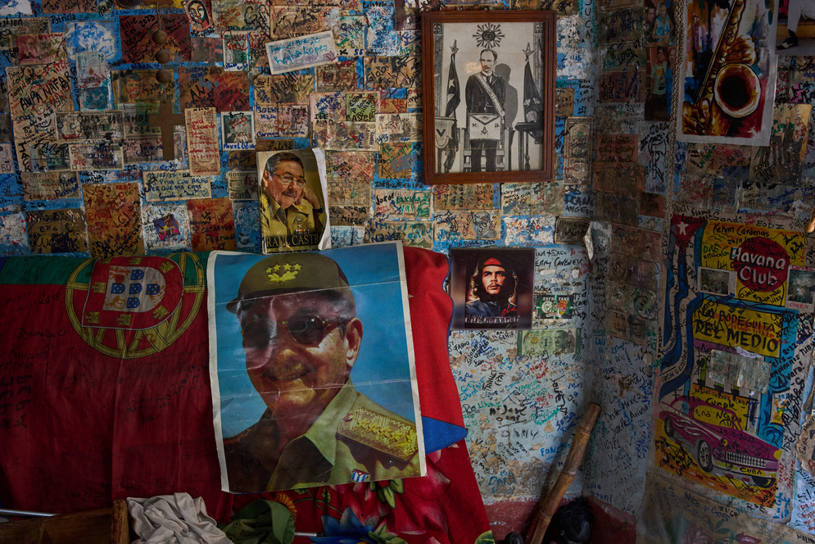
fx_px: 815
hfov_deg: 53.1
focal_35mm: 36
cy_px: 271
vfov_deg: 36.9
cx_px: 410
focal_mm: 35
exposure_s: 1/80
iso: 1000
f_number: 5.6
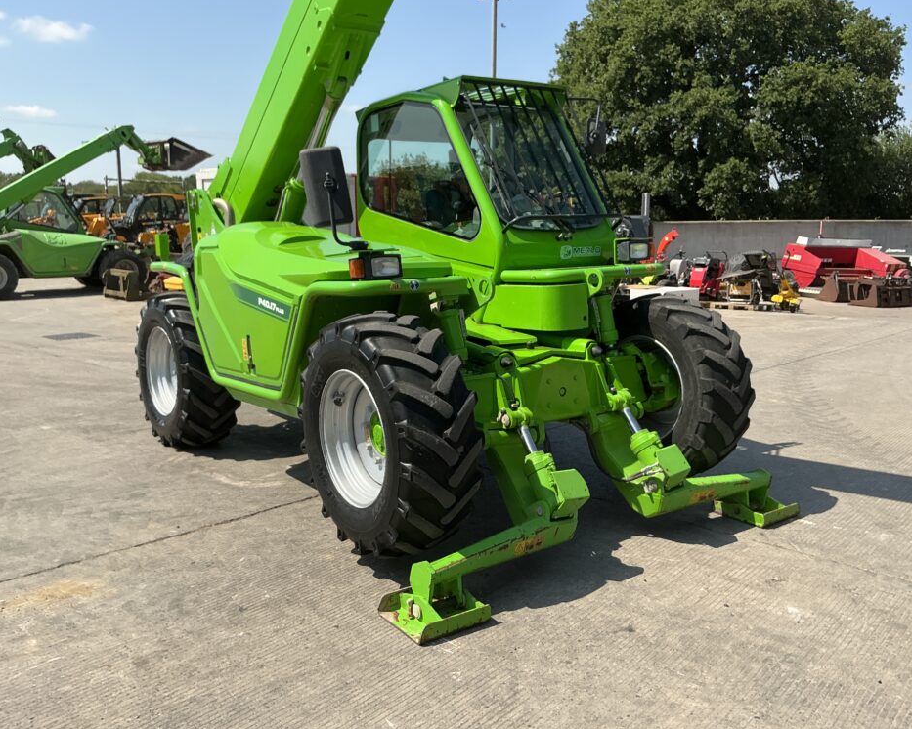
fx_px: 810
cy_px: 372
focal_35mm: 30
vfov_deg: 48.5
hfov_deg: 58.8
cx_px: 467
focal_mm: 3
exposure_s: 1/1577
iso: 25
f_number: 1.8
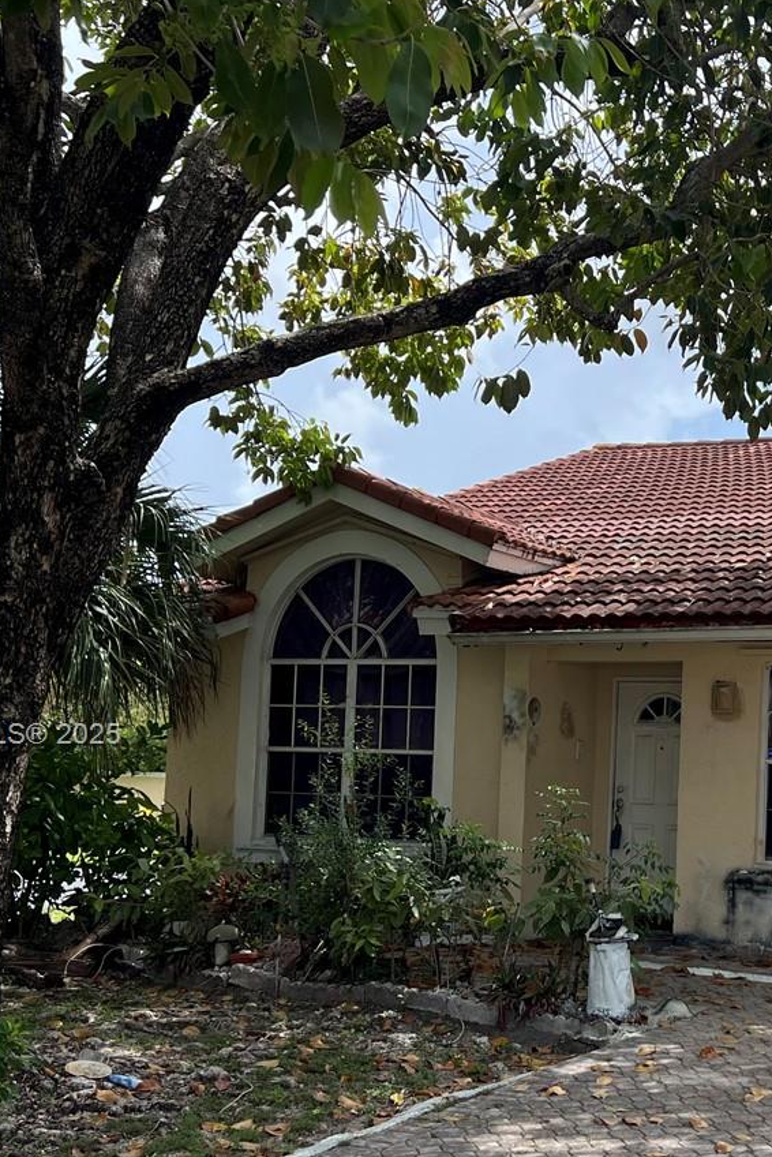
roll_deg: -1.6
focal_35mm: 51
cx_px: 776
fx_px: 1639
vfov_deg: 38.6
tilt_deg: +1.7
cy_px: 737
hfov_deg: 25.2
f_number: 1.5
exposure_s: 1/1869
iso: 50
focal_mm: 5.7
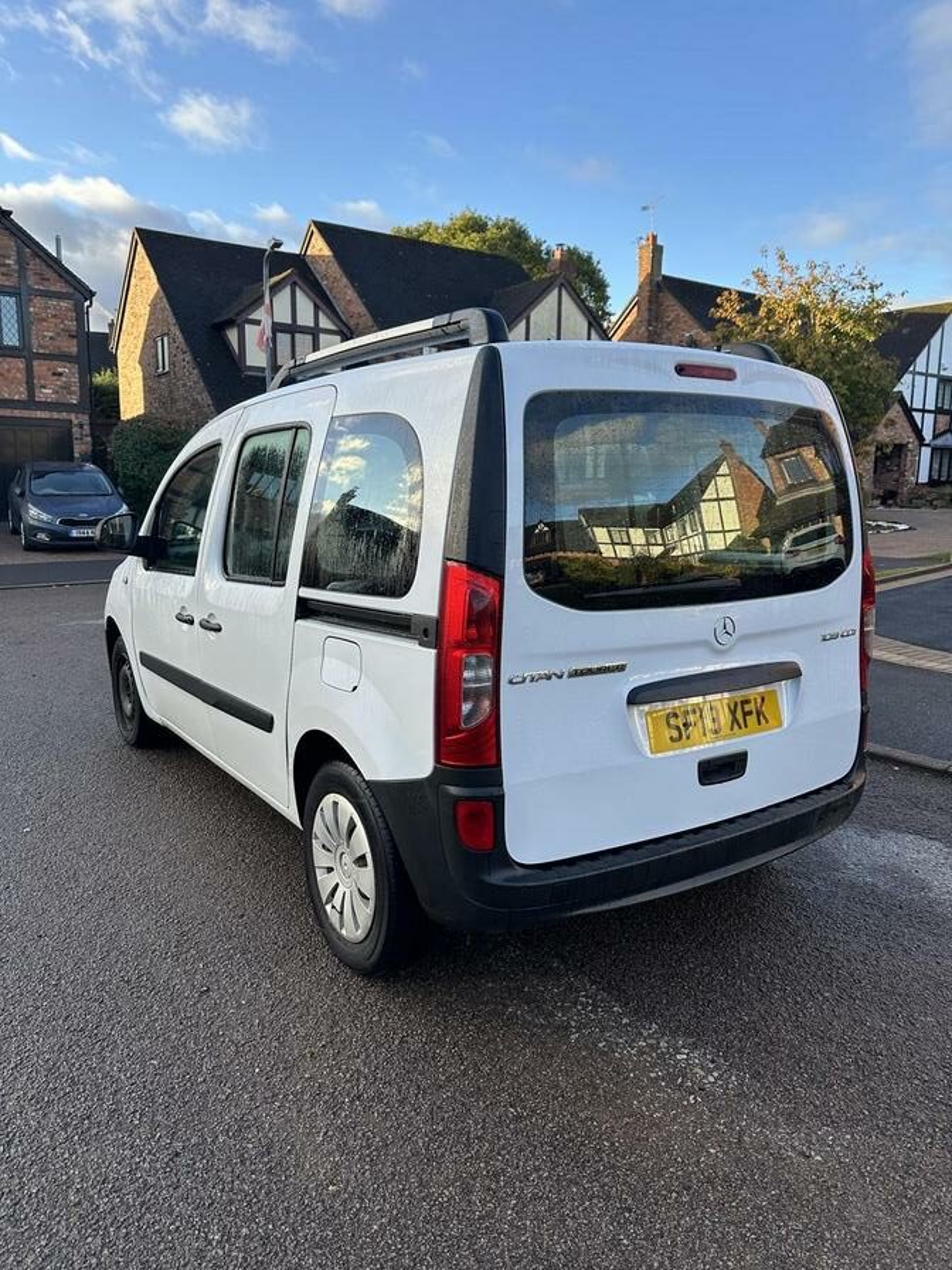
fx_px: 880
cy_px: 635
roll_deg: -0.1
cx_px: 476
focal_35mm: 24
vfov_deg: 71.6
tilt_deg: -9.2
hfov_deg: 56.8
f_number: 1.78
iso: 80
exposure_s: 1/745
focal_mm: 6.86
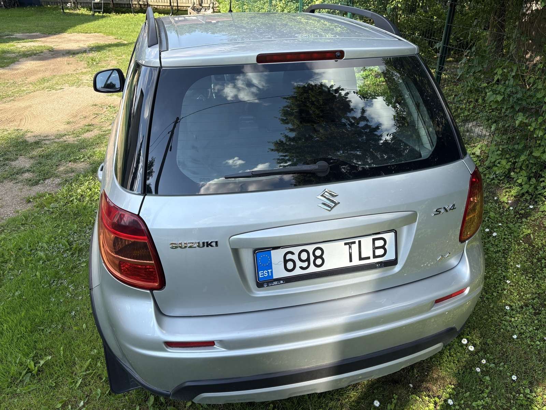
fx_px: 410
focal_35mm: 26
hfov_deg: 67.3
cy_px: 205
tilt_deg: -28.7
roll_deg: -0.8
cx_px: 273
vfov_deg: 53.1
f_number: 1.6
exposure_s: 1/973
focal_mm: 5.96
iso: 50
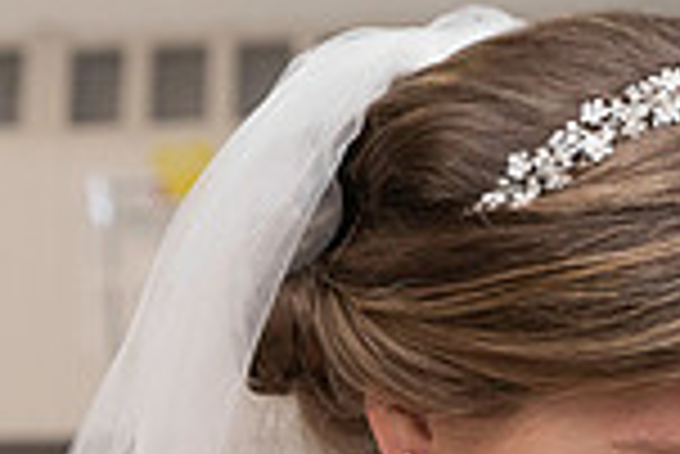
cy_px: 620
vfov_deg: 5.3
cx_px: 403
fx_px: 4916
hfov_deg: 7.9
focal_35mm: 260
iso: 640
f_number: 4.5
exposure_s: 1/200
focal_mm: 58
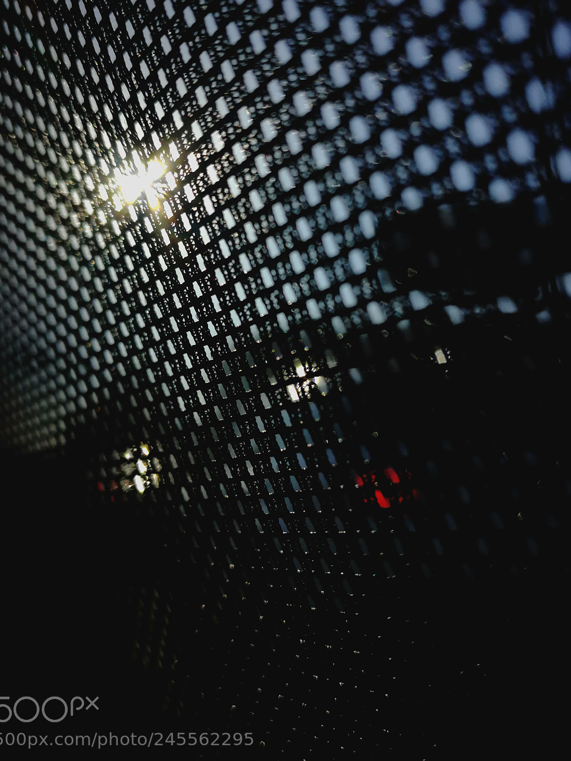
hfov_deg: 44.2
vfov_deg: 56.6
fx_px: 704
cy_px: 333
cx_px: 297
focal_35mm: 32
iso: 100
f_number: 2.2
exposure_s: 1/900
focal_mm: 3.95
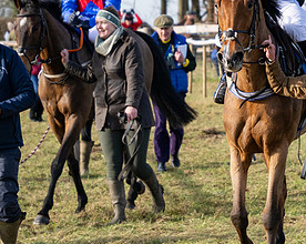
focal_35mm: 281
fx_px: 2541
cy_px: 27
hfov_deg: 6.9
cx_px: 234
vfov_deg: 5.5
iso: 400
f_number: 4
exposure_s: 1/2000
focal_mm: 75
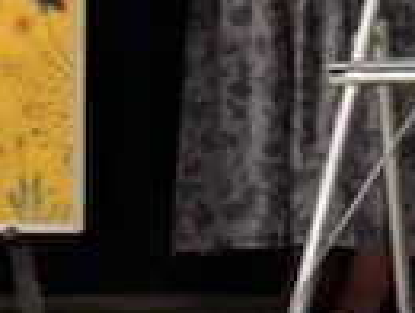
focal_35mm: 188
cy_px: -216
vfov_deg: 7.7
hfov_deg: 10.3
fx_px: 2258
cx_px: -105
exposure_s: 1/120
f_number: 1.89
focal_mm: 5.43
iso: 204
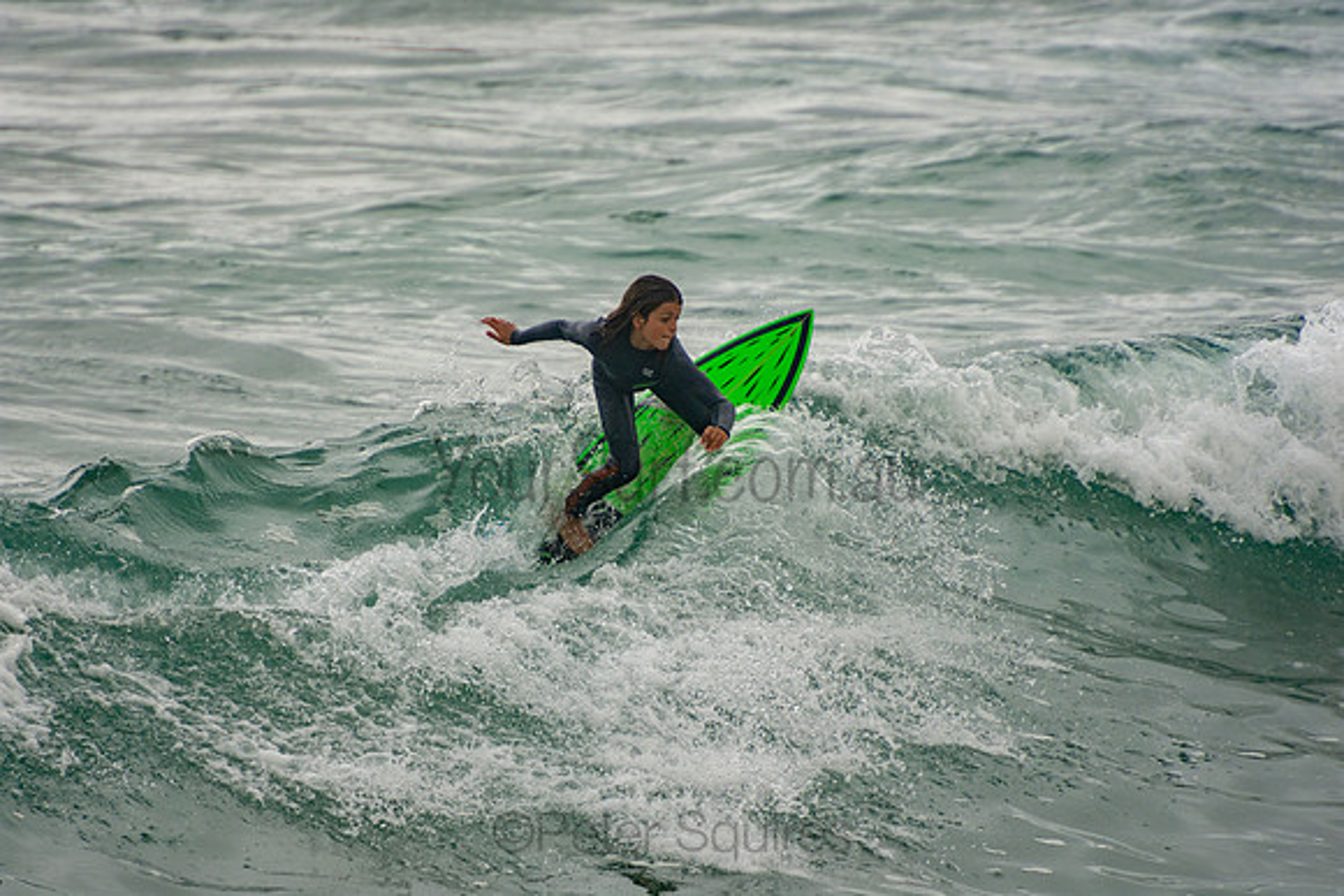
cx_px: 672
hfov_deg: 3.4
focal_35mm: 600
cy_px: 448
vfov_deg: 2.3
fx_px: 22404
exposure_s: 1/1250
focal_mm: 400
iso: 280
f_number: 5.6
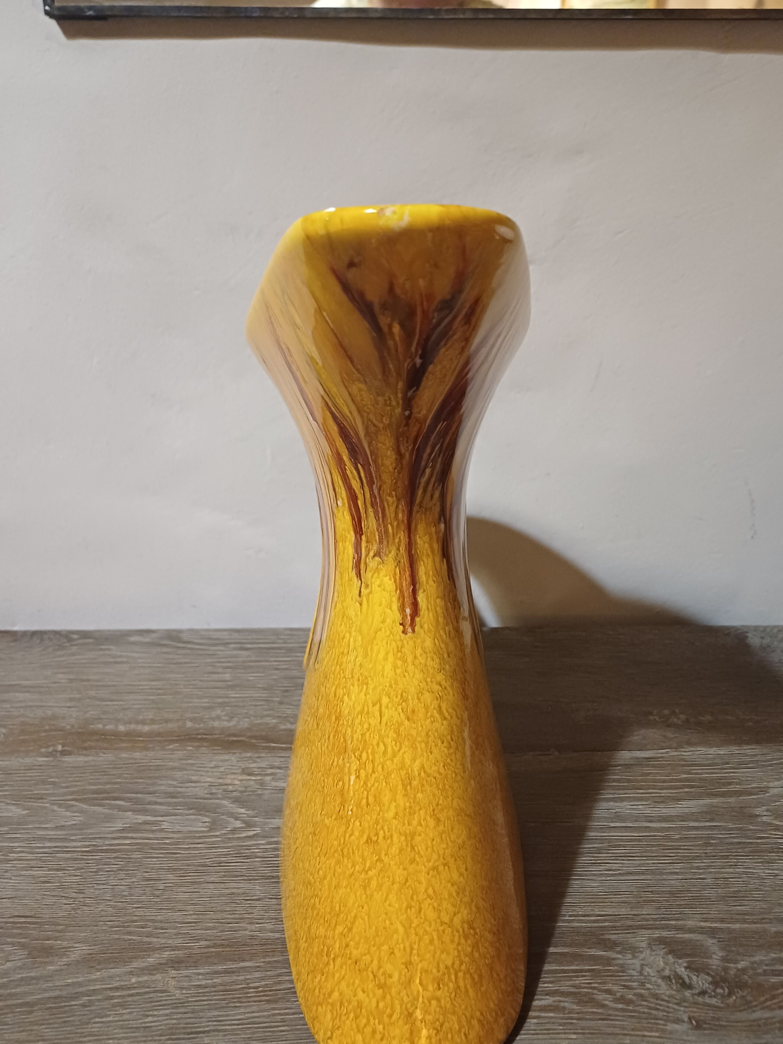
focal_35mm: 29
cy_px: 573
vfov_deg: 61.5
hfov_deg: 48.2
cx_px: 429
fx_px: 875
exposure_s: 1/25
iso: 640
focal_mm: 4.65
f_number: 1.8
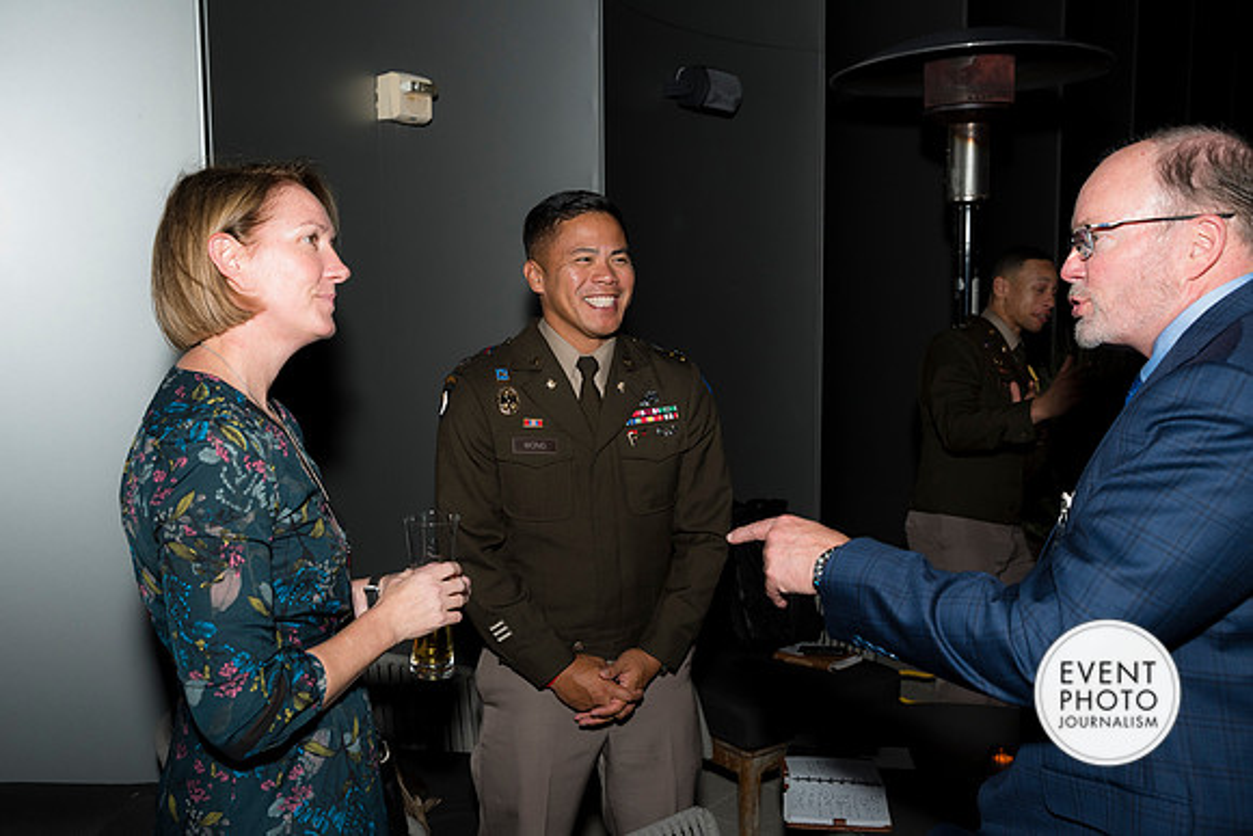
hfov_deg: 54.4
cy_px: 418
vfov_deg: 37.9
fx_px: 1218
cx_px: 626
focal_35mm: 35
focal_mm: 35
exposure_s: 1/125
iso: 800
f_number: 5
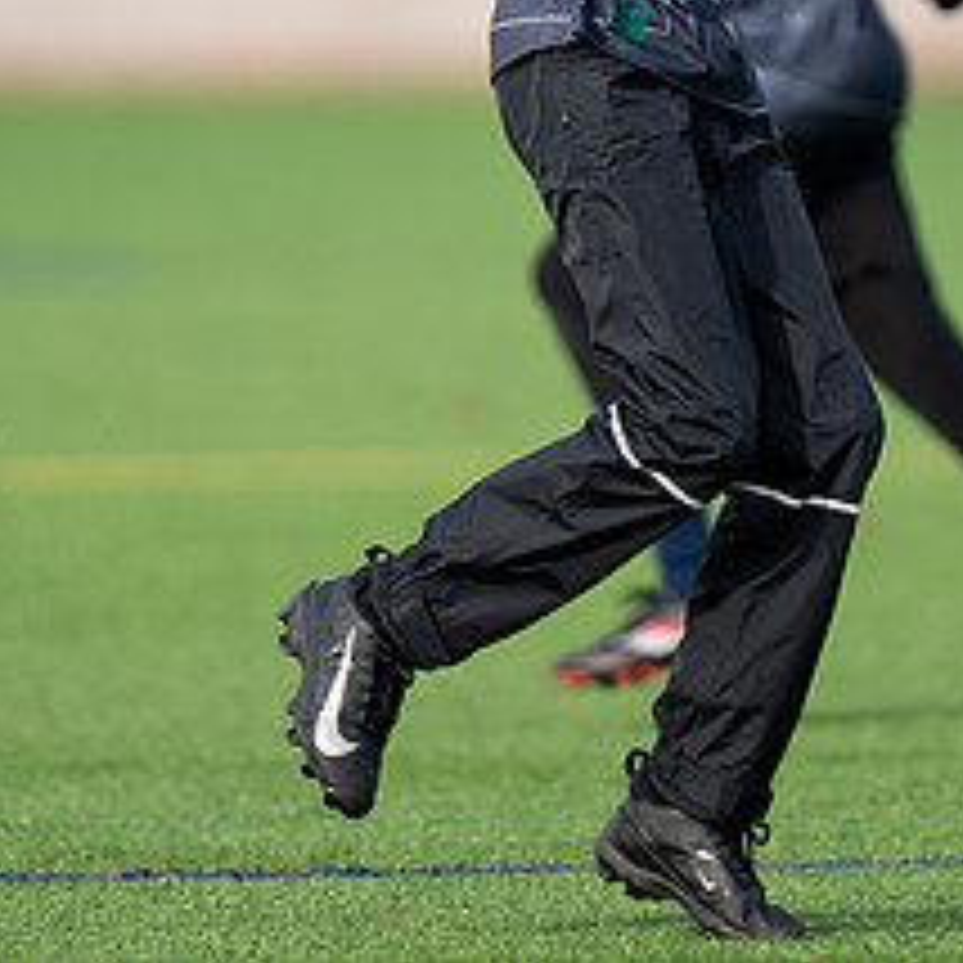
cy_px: 80
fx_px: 32953
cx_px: 856
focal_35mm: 1047
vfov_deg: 1.7
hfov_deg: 1.7
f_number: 2.8
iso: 250
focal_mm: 400
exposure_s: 1/2000
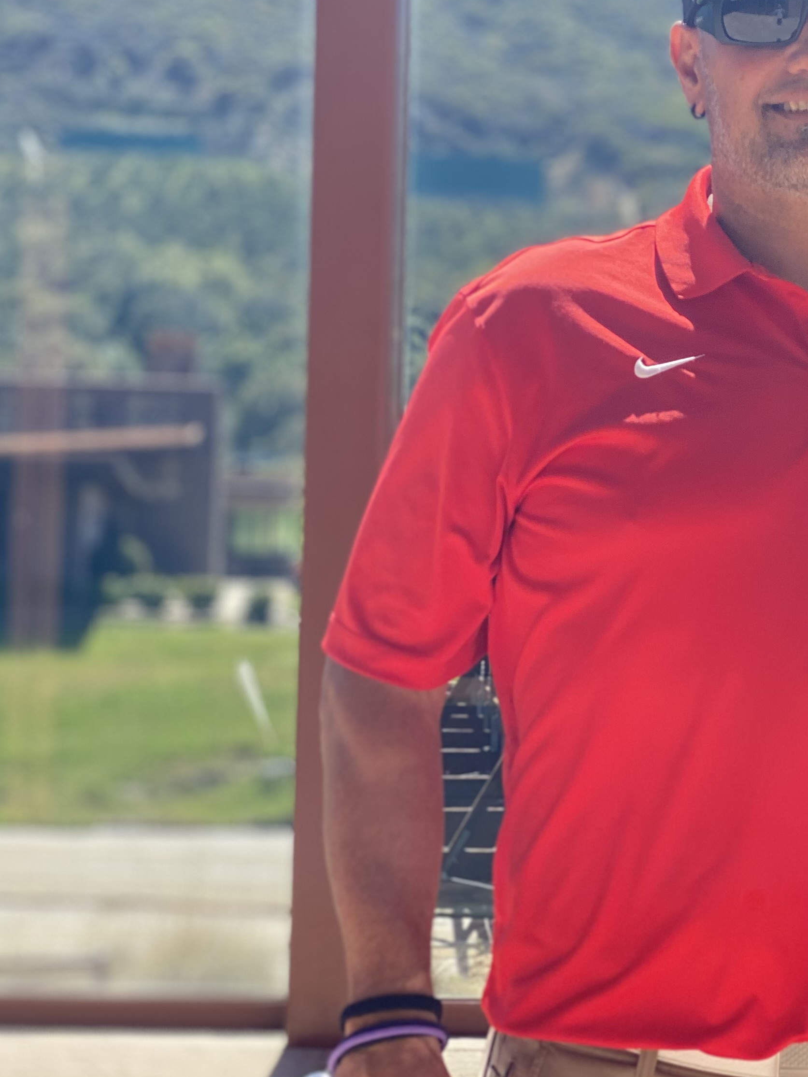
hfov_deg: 15.3
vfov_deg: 20.8
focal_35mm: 94
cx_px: 896
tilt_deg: +3.7
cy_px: 361
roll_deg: -1.6
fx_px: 2925
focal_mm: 6
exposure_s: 1/888
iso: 20
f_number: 2
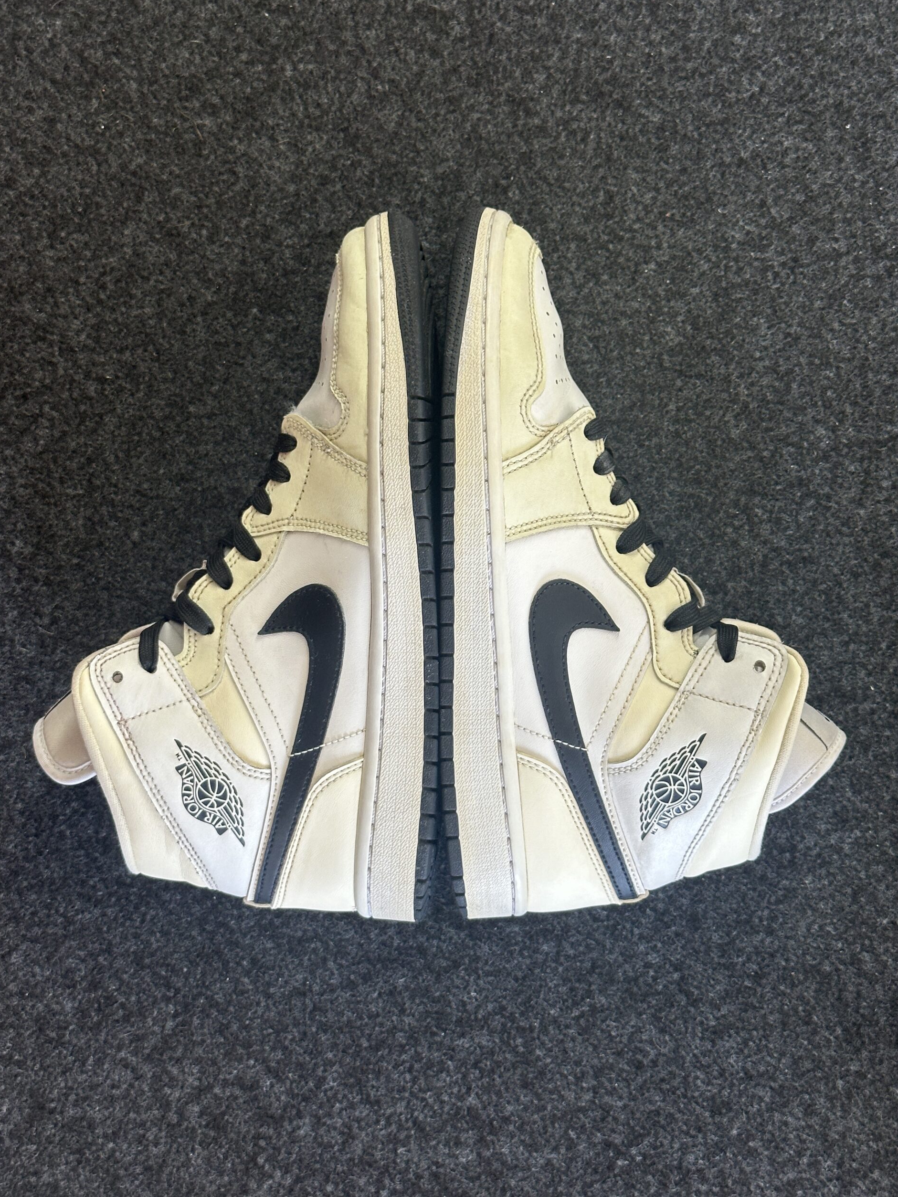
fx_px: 1695
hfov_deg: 29.7
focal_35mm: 49
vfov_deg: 38.9
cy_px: 609
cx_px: 441
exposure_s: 1/50
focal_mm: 6.86
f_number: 1.78
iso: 100
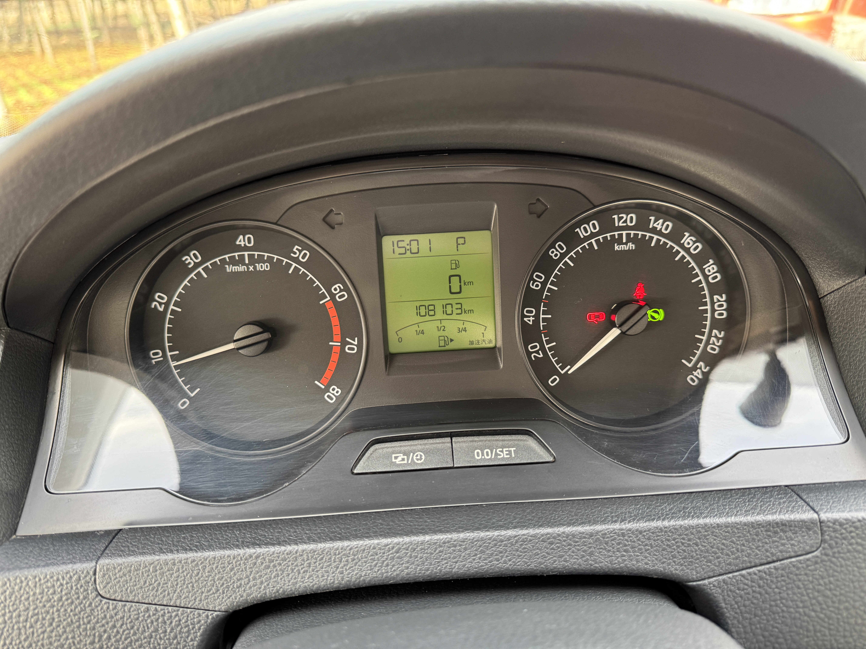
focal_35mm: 24
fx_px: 600
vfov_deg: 56.8
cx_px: 433
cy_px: 324
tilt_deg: -27.6
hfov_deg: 71.6
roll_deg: +2.6
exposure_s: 1/60
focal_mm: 6.76
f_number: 1.78
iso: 250
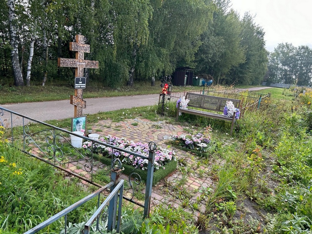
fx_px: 234
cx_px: 156
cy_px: 117
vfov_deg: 53.1
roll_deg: -0.7
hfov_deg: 67.3
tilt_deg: -10.8
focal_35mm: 26
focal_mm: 5.7
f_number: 1.5
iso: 50
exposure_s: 1/808
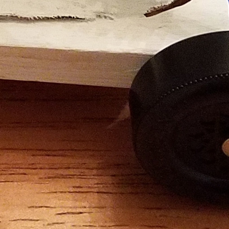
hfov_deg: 9.3
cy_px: -175
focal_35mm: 181
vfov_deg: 9.2
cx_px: -143
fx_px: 1355
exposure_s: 1/24
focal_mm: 4.2
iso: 200
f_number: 1.7
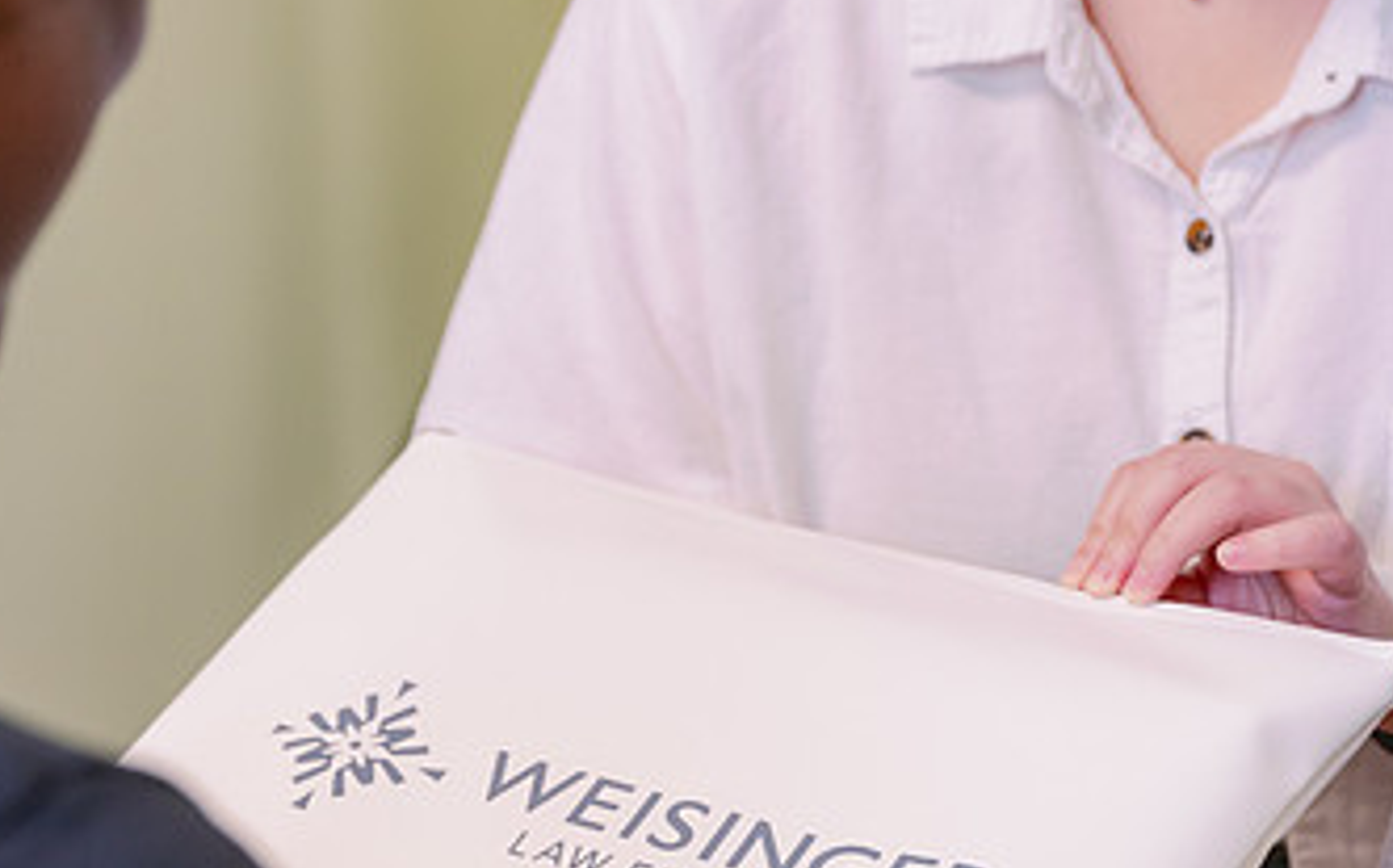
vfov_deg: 11.4
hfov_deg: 18.3
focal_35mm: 114
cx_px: 852
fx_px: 4325
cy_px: 744
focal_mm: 64
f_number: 4.5
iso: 640
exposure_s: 1/60
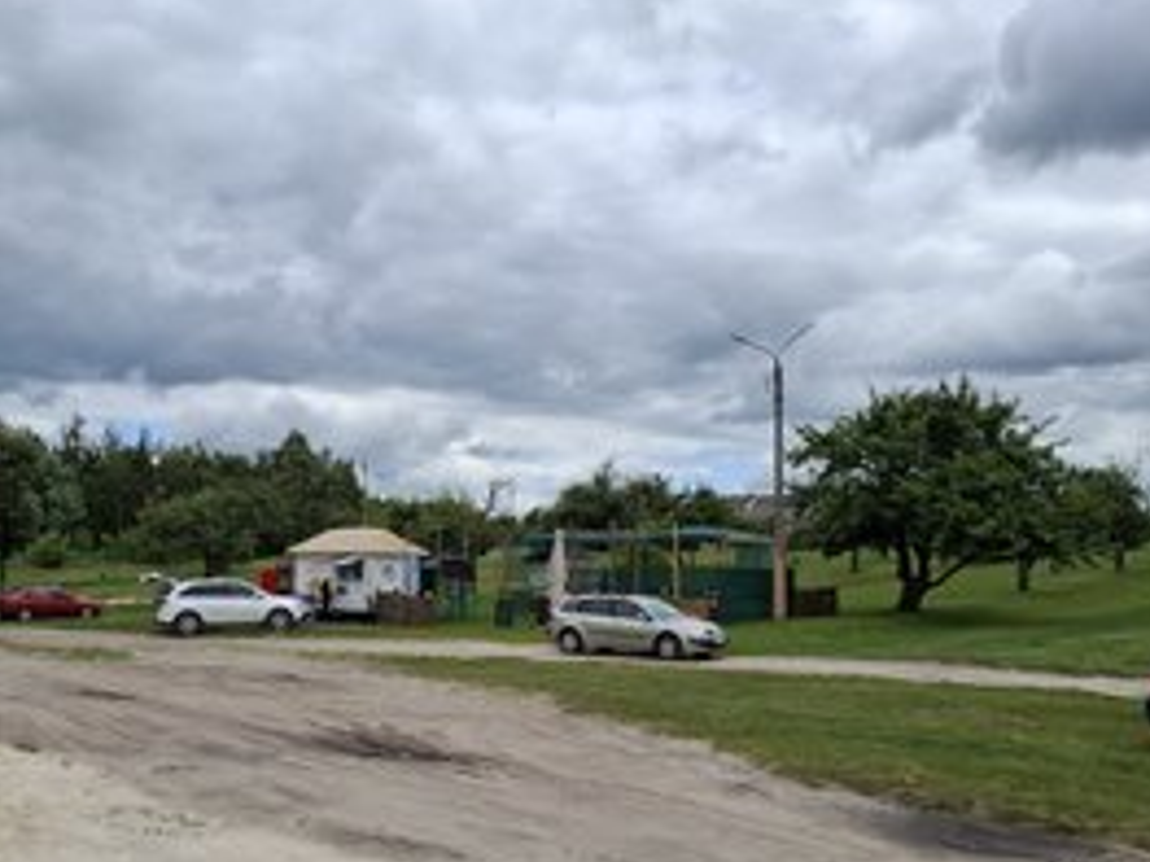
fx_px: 1162
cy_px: 560
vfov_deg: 40.3
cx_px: 450
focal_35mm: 35
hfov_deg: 52.2
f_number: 1.8
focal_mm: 5.54
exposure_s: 1/1898
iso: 50
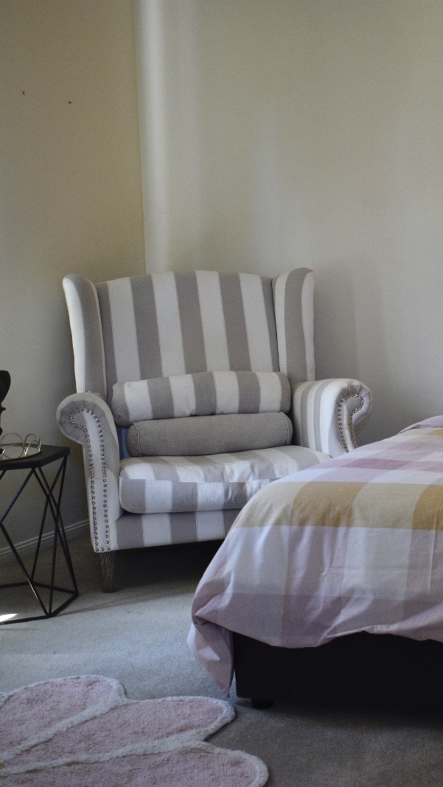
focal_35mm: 55
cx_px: 424
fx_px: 1144
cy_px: 390
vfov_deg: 38.0
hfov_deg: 21.3
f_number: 4
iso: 450
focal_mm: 23
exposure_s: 1/60
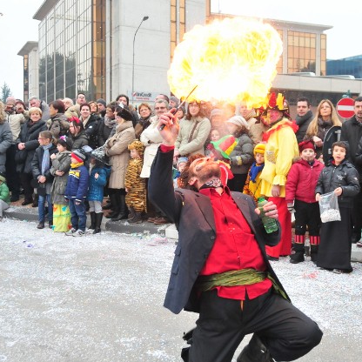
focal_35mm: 47
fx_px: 556
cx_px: 209
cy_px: 184
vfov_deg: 36.1
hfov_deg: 36.0
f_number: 3.2
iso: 800
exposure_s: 1/500
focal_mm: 24
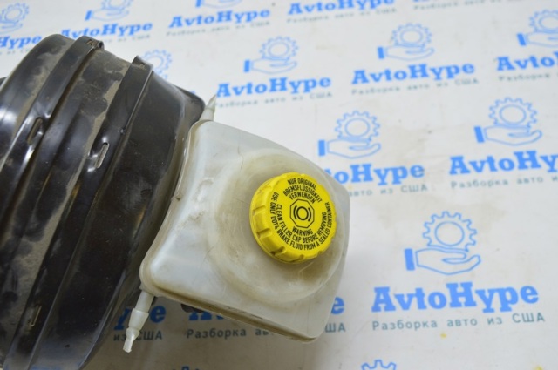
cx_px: 279
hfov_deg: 55.2
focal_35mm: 34
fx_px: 534
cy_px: 185
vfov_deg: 38.3
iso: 400
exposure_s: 1/20
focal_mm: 23
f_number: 5.6
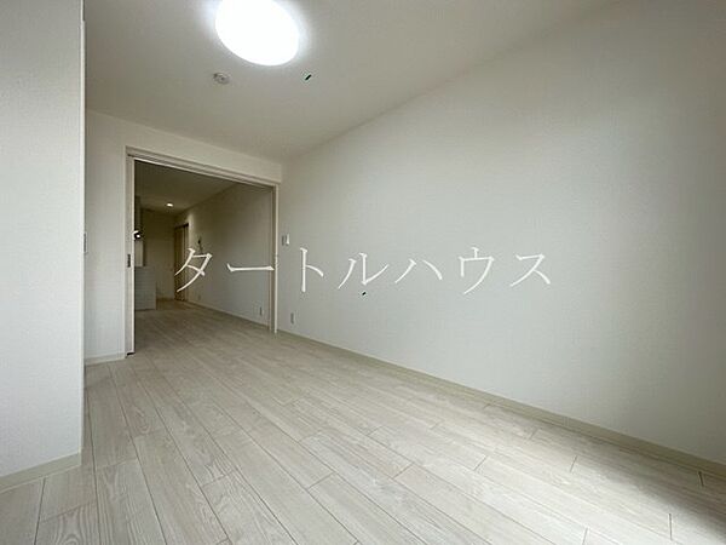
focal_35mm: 14
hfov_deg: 102.1
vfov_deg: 85.7
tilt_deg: -0.6
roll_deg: -0.9
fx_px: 294
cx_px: 363
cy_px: 272
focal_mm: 2.22
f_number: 2.2
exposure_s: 1/120
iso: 125
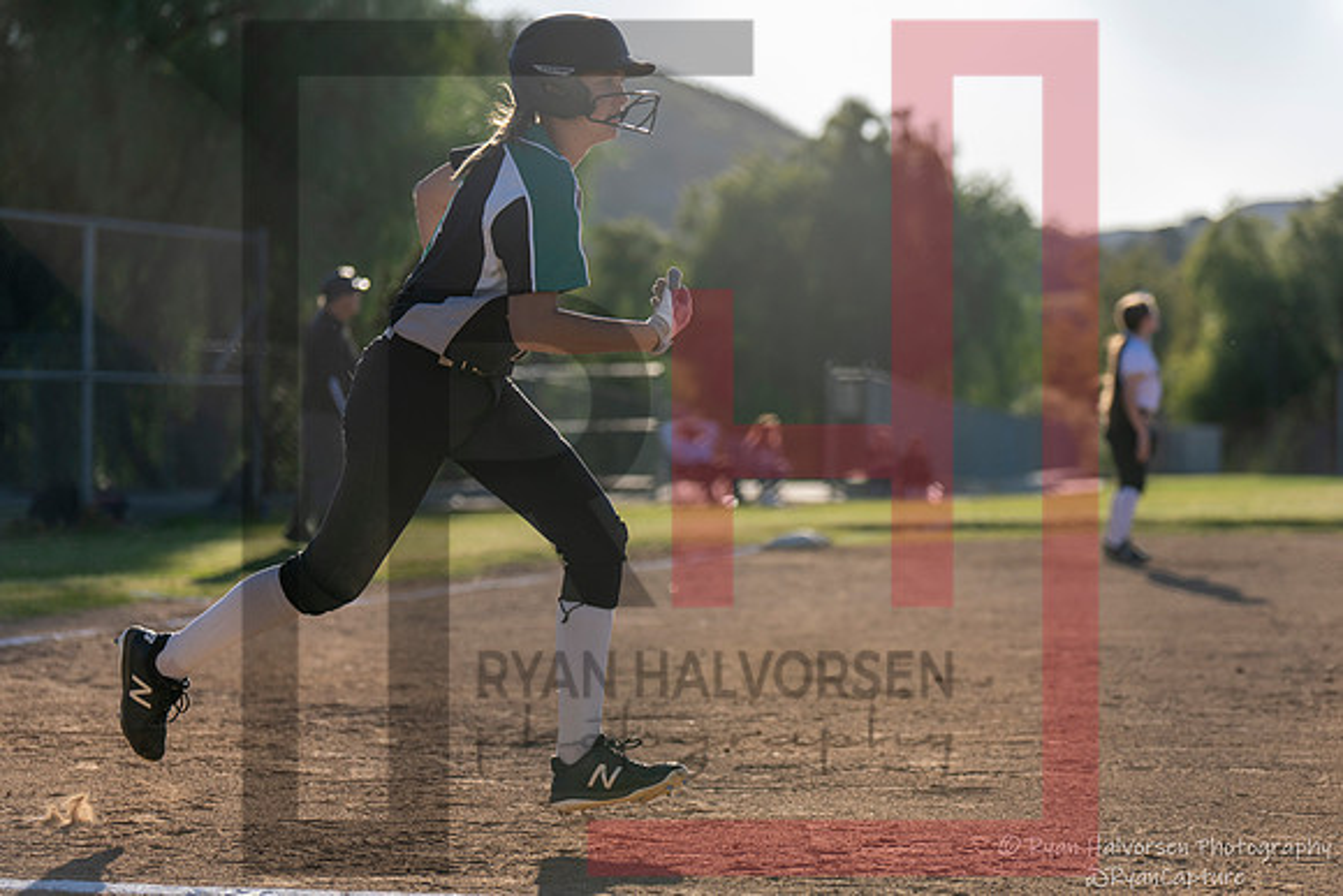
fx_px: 3854
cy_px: 409
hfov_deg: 19.8
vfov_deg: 13.3
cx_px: 759
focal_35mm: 103
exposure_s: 1/2500
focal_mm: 91
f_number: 2.8
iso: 250
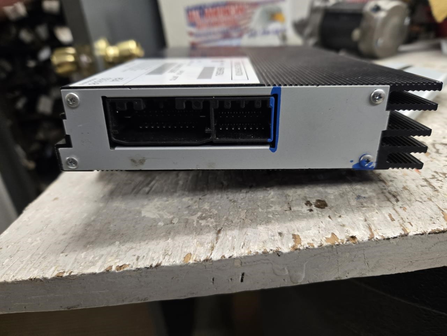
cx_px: 224
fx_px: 297
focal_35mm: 23
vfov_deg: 58.9
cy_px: 168
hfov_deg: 73.9
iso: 400
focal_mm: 5.4
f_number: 1.8
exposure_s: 1/120
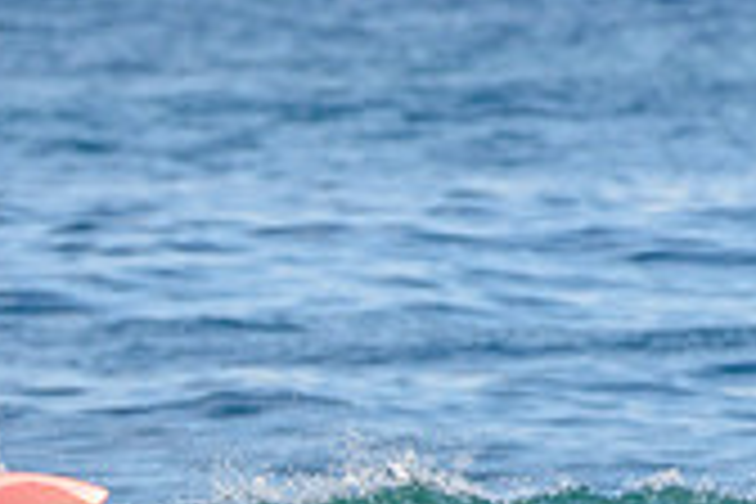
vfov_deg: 0.7
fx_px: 44370
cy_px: 656
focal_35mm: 2113
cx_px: -190
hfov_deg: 1.0
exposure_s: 1/1250
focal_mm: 500
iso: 320
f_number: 5.6
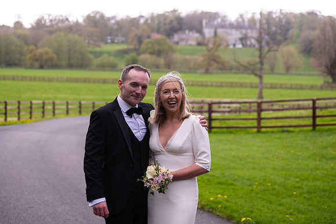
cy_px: 112
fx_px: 747
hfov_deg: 25.4
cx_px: 168
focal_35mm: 80
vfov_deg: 17.1
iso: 100
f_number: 3.5
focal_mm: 80
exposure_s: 1/160
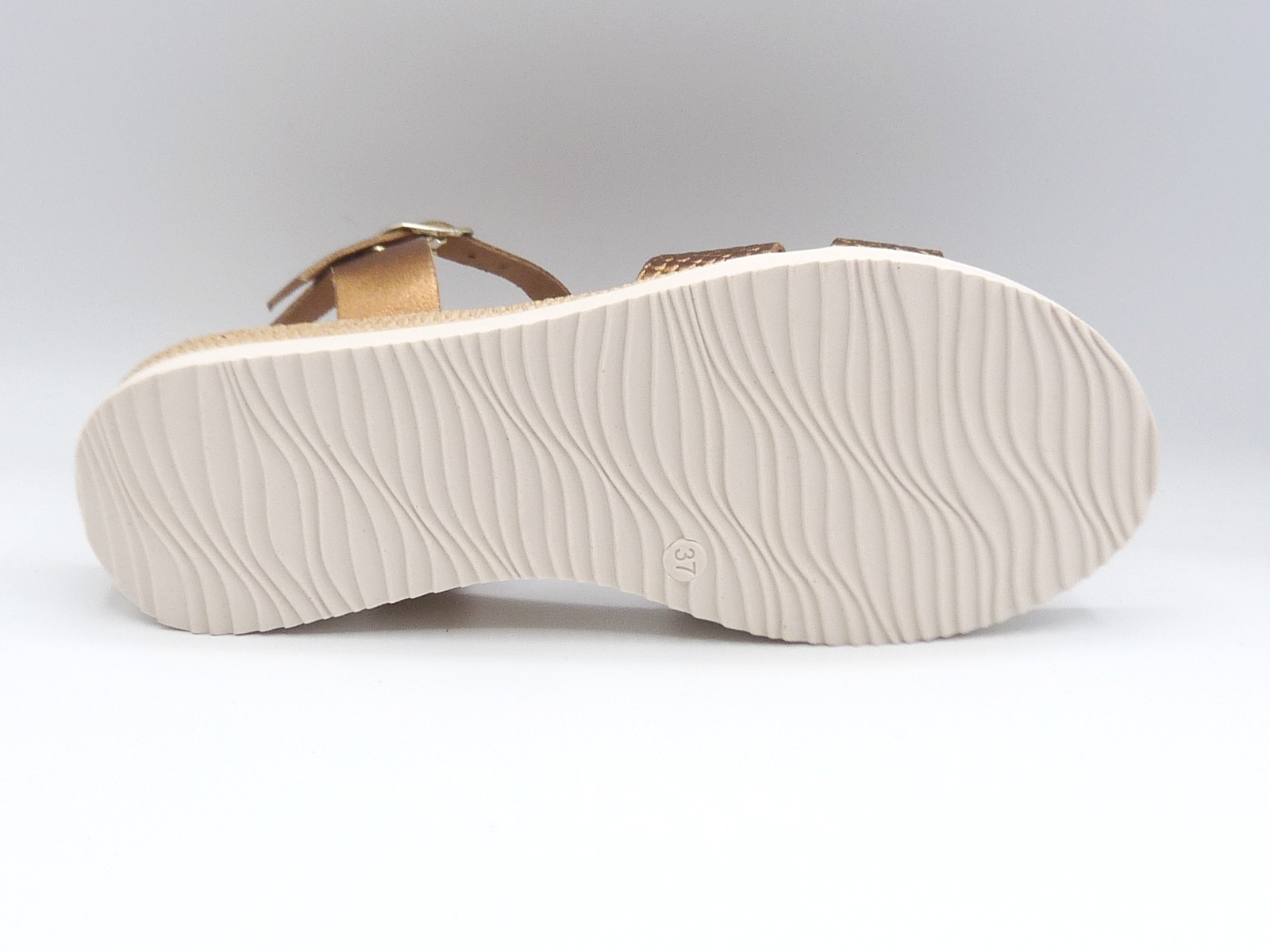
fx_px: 1798
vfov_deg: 29.7
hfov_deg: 38.9
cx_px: 635
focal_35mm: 49
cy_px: 476
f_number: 4
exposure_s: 1/200
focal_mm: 4.8
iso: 100
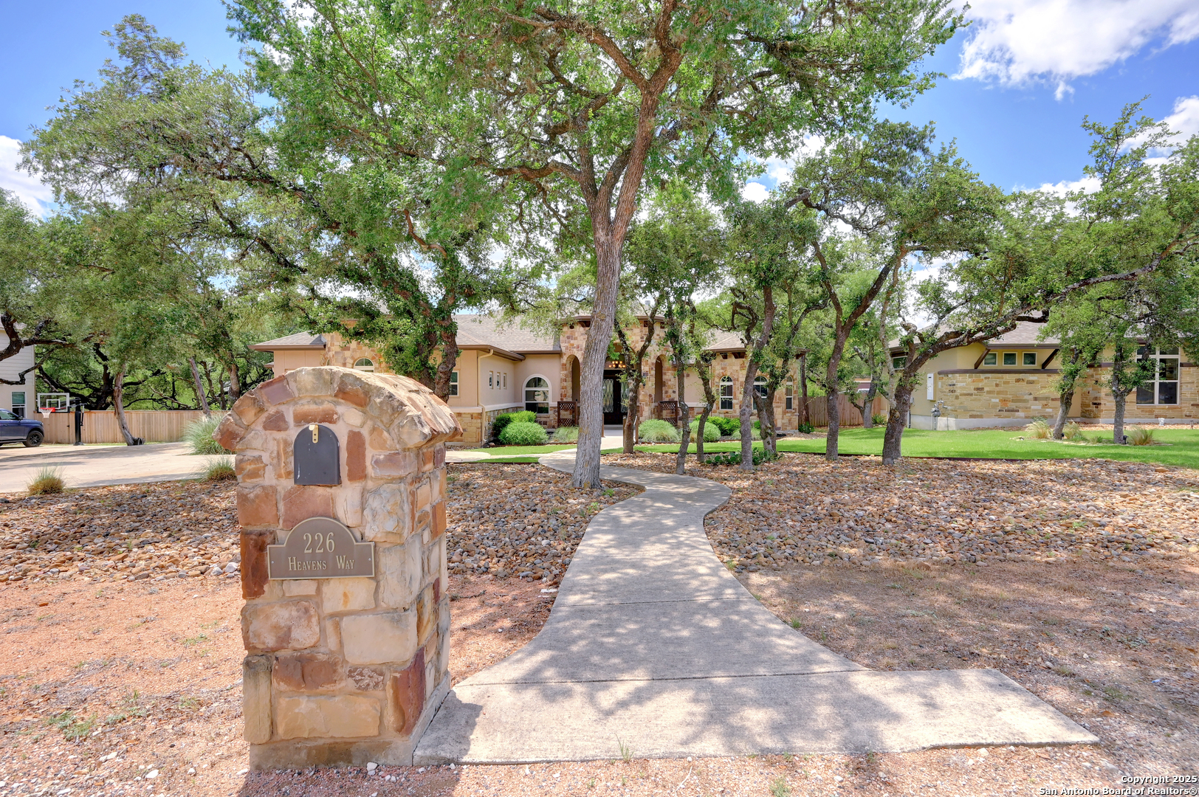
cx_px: 600
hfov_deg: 91.7
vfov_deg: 68.8
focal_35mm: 18
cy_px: 398
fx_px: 582
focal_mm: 17.5
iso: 2000
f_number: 6.3
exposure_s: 1/1250
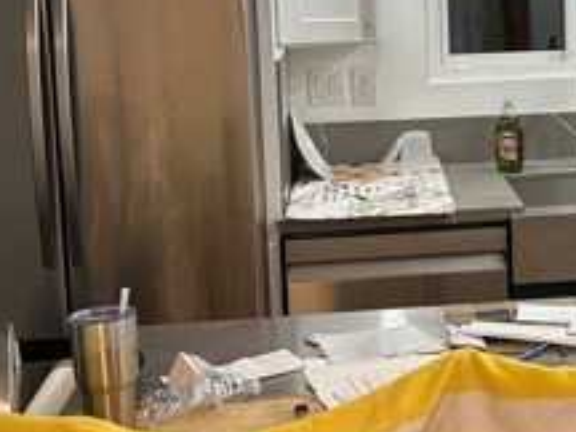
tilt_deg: -8.4
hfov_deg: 24.7
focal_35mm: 77
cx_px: 504
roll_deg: +1.5
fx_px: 1281
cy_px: 96
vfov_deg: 19.0
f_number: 1.5
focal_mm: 5.7
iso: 80
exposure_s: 1/120
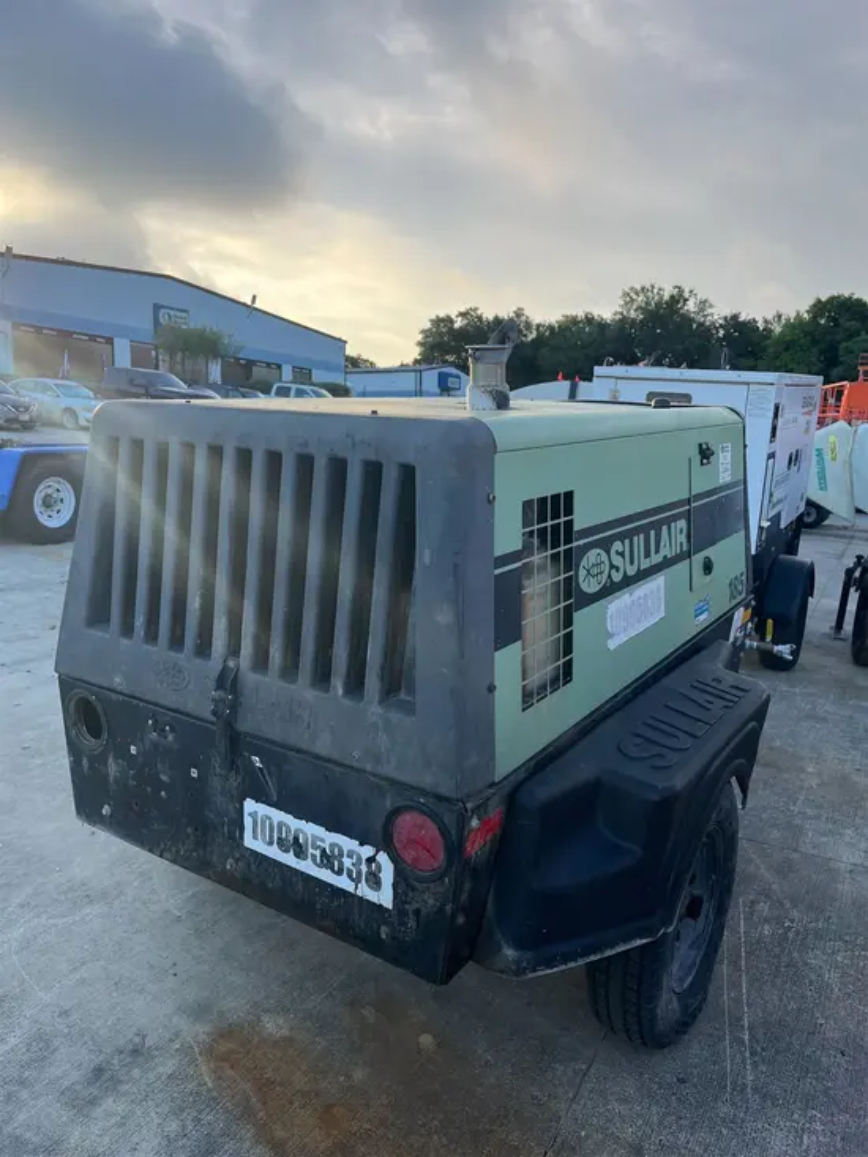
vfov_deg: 67.3
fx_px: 869
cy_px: 578
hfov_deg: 53.1
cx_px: 434
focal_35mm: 26
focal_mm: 5.1
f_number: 1.6
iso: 50
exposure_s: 1/761
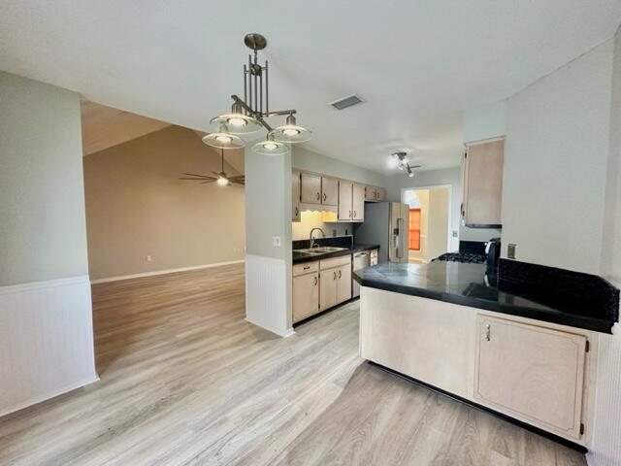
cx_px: 310
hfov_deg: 102.1
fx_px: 251
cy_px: 233
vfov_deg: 85.7
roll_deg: -0.4
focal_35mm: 14
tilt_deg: -2.7
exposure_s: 1/120
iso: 320
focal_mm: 2.22
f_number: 2.2
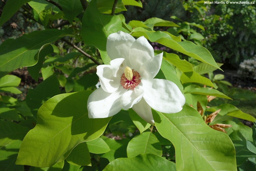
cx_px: 128
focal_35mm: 28
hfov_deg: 65.5
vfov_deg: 46.4
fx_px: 199
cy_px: 86
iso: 125
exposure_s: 1/640
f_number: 5.6
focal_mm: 10.4
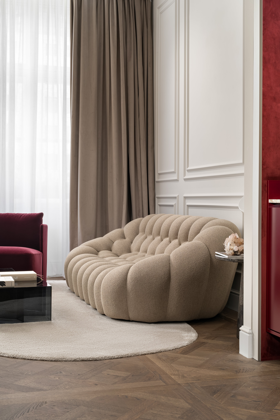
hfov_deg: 27.0
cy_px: 210
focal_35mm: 50
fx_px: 583
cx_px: 140
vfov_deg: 39.6
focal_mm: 50
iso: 200
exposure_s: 1/1.25
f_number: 8
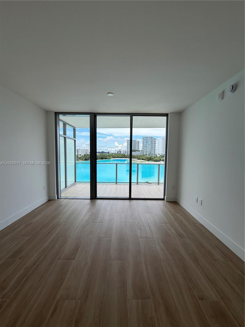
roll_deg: -0.9
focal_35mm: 14
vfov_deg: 102.1
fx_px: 132
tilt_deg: -4.1
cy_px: 164
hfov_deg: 85.7
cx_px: 122
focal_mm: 2.22
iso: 40
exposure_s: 1/238
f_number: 2.2
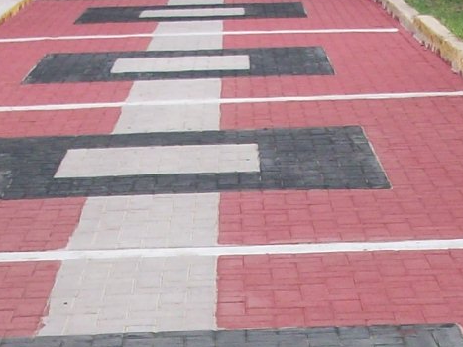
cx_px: 250
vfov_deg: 9.8
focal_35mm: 149
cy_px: 399
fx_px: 1992
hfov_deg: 13.3
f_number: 2.8
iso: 64
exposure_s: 1/400
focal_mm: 5.7
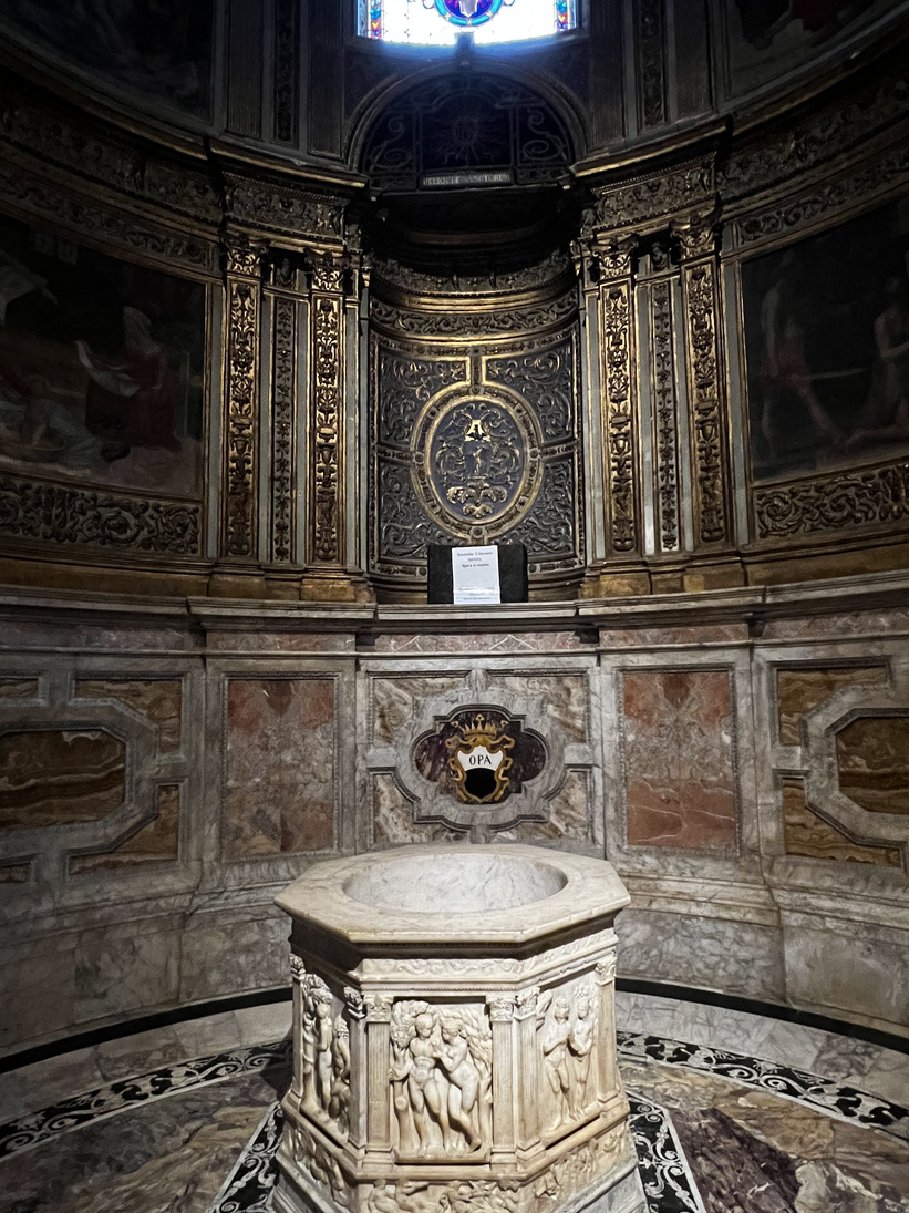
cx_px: 475
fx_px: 665
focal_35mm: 19
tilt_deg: +5.2
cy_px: 639
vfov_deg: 84.6
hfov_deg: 68.6
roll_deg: +1.2
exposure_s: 1/33
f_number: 1.8
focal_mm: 1.57
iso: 1000
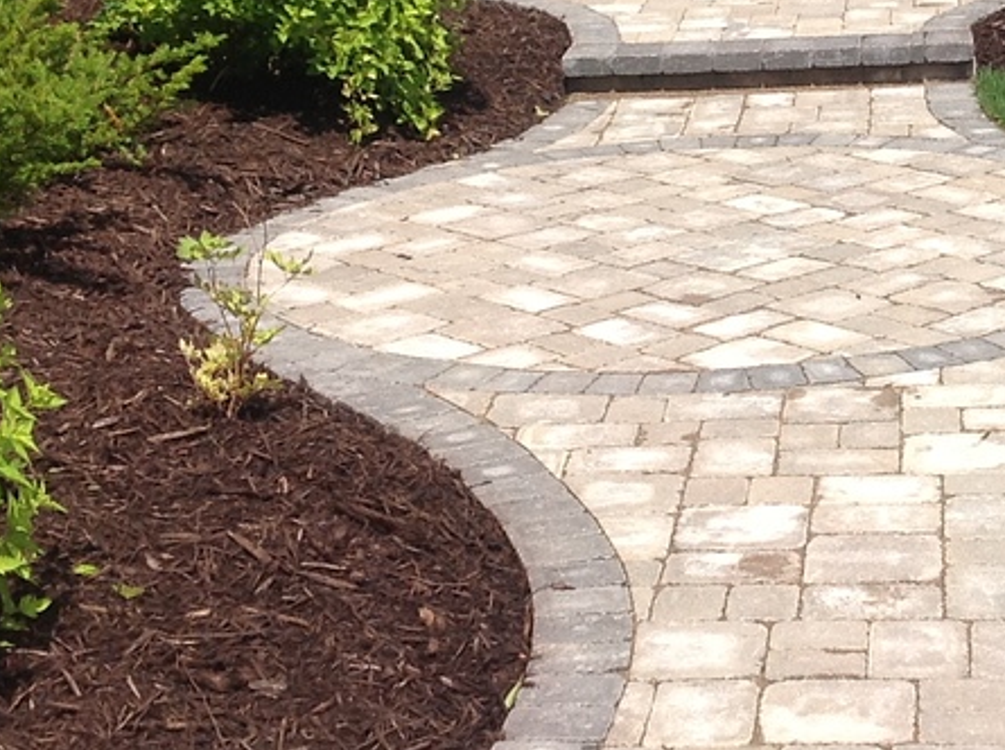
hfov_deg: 18.9
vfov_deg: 14.4
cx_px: 960
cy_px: 154
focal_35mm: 102
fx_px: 2956
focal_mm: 4.28
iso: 80
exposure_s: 1/2160
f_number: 2.4
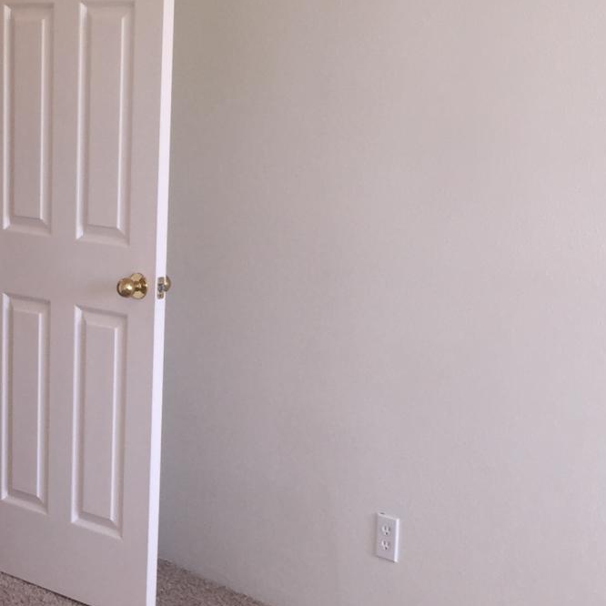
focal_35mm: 77
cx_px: -2
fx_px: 1525
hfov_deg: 21.7
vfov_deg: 22.4
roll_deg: -0.2
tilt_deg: -12.6
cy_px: 412
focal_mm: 4.15
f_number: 2.2
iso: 32
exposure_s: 1/31
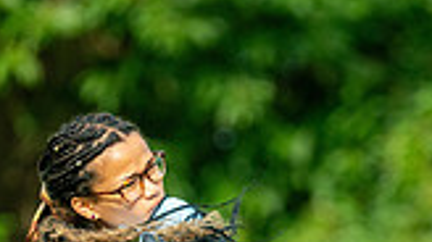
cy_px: 496
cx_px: 166
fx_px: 12741
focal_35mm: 1113
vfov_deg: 1.1
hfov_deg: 1.9
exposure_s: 1/2500
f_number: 5
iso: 500
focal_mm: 300
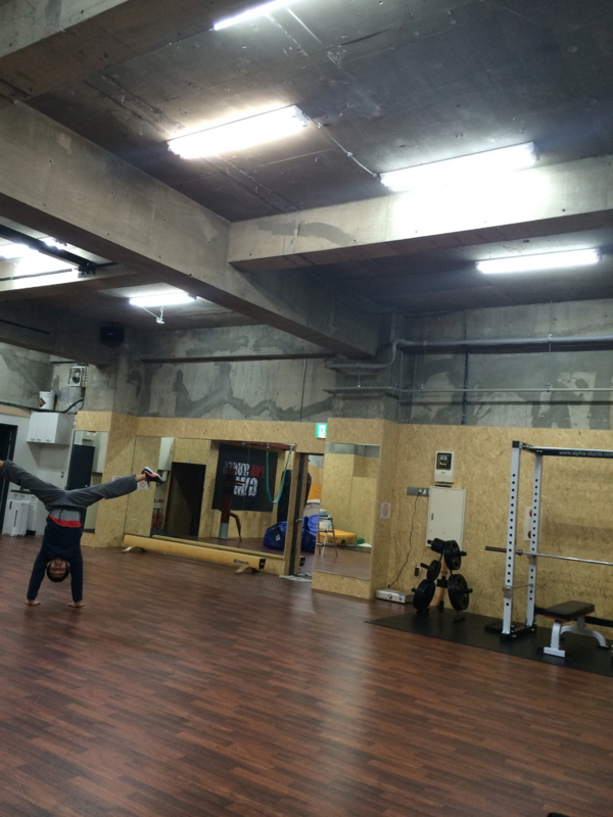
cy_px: 408
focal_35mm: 30
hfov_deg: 46.8
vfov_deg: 60.0
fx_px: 708
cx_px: 306
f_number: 2.2
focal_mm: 4.12
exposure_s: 1/33
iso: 80
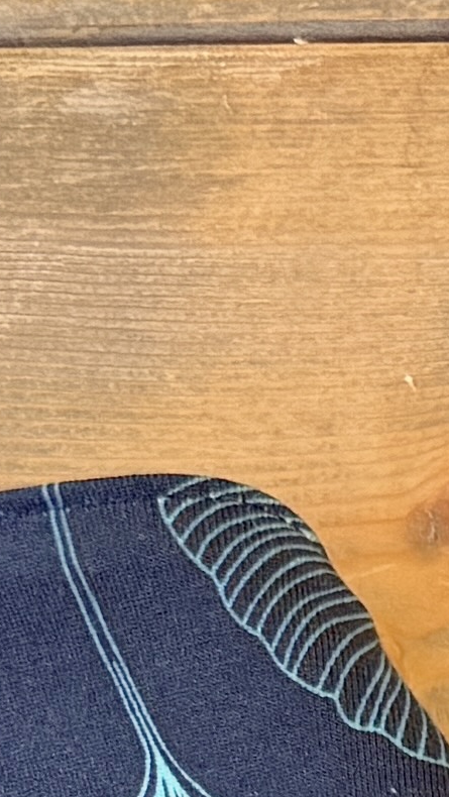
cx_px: 2382
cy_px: 1965
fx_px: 3996
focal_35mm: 189
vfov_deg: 9.9
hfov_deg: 5.0
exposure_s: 1/121
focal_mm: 6.76
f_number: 1.78
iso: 100
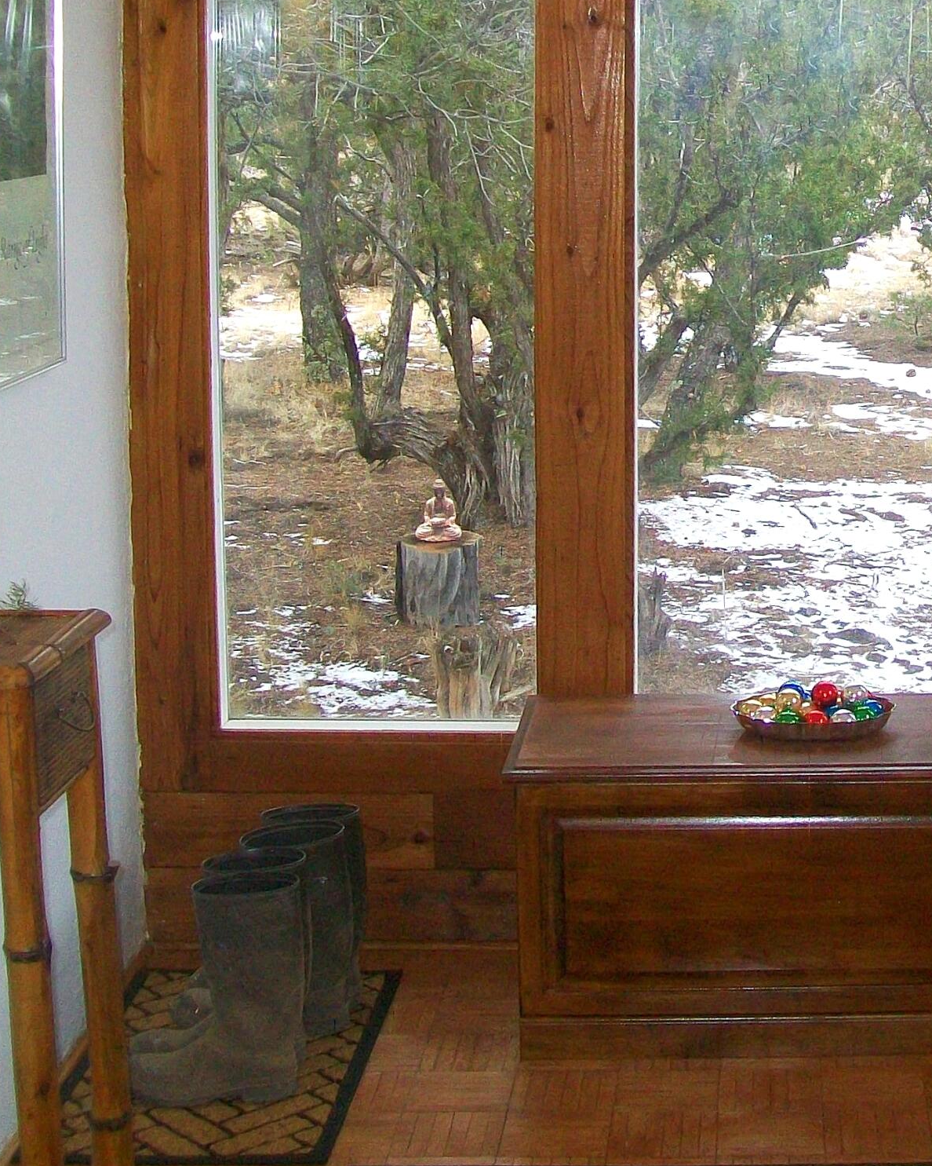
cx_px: 865
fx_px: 2448
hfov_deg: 21.0
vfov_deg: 26.6
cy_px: 406
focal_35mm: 71
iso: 80
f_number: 2.7
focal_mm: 6
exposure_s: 1/100
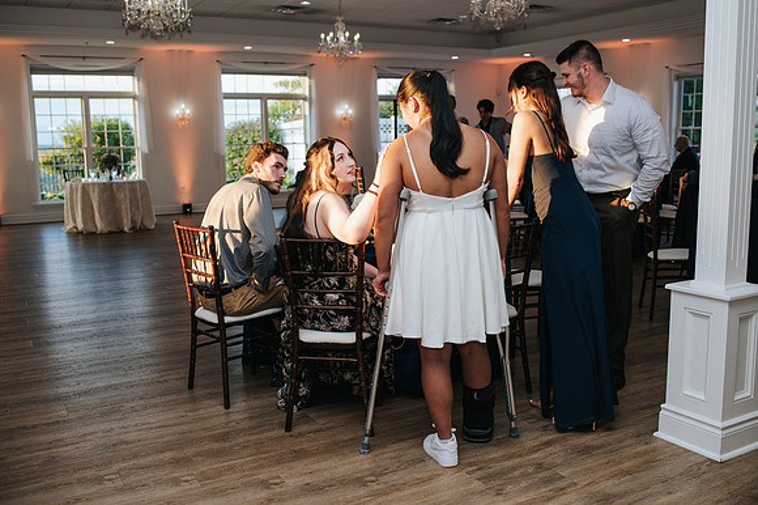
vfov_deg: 37.3
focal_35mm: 36
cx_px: 379
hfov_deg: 53.8
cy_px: 252
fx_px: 748
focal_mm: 35
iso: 720
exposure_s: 1/200
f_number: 3.2
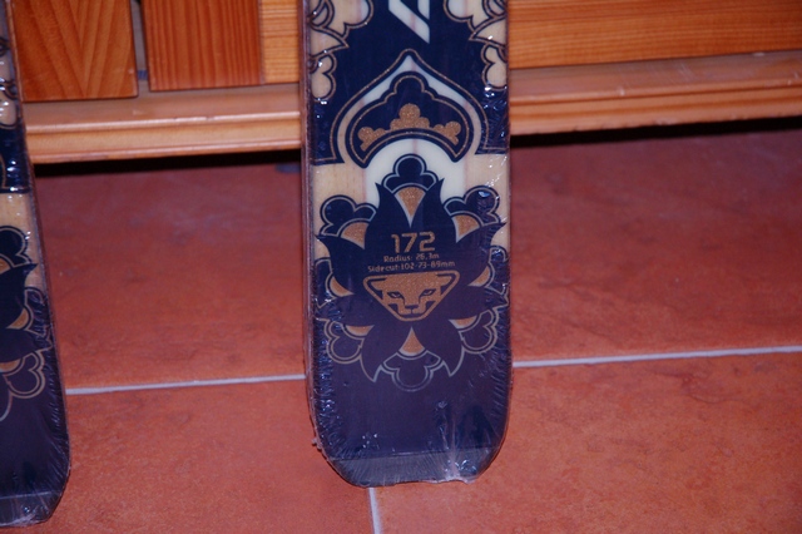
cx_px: 401
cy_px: 267
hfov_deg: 19.5
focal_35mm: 105
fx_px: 2338
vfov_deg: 13.0
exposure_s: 1/100
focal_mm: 70
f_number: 4.5
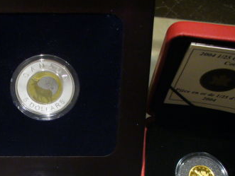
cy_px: 154
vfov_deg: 21.5
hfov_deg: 28.3
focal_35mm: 67
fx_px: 455
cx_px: 45
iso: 200
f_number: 2.8
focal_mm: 6.1
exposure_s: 1/10
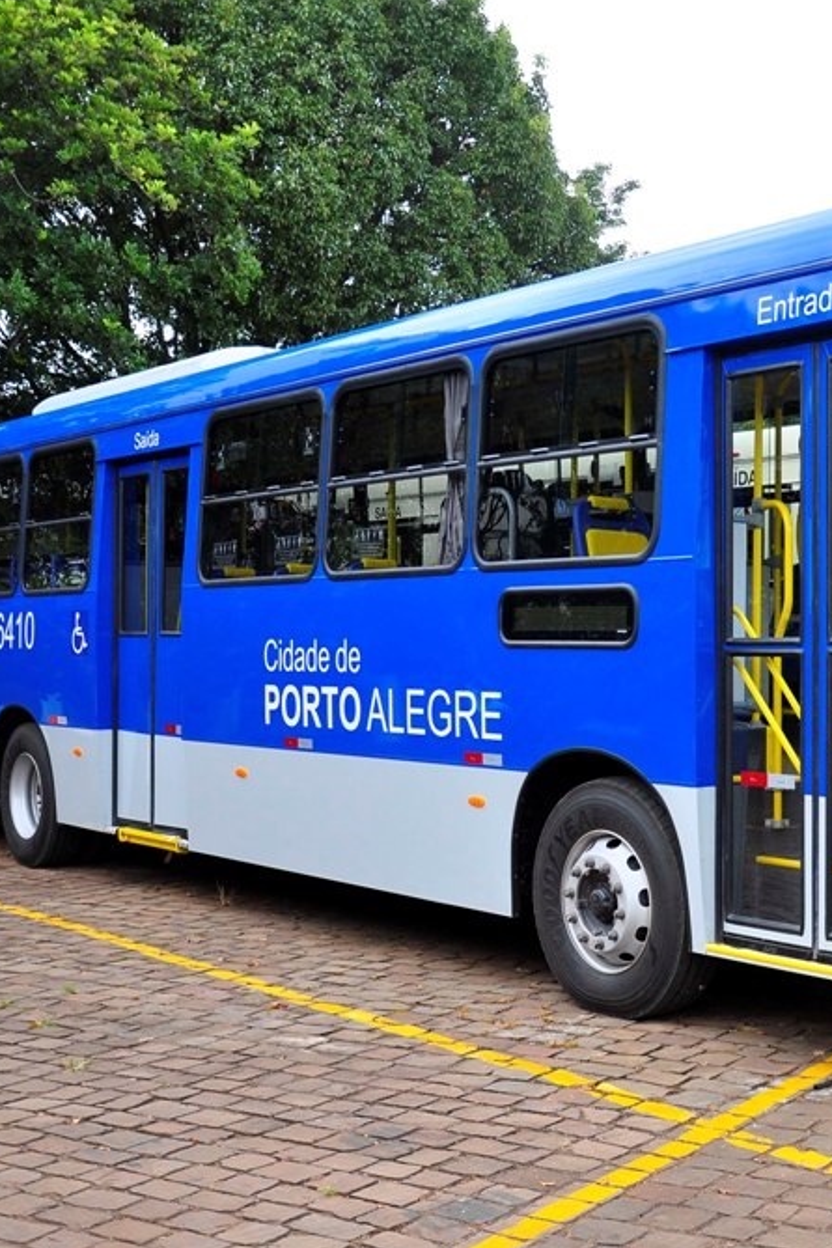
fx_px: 1907
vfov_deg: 36.2
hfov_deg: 24.3
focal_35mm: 55
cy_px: 619
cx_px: 647
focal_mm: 24
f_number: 3.8
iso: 320
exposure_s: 1/750
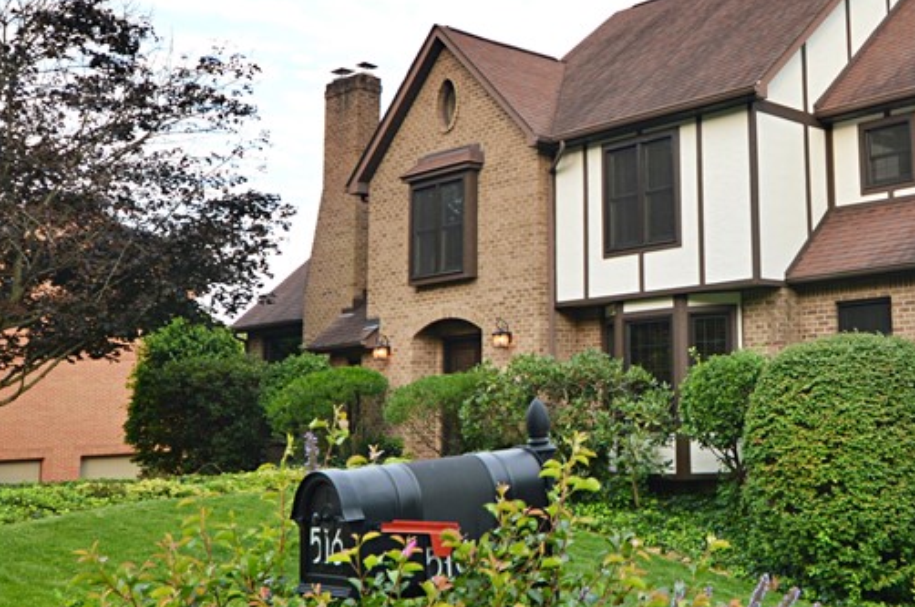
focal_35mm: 39
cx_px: 783
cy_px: 242
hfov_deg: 46.0
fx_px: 990
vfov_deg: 34.0
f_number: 5.6
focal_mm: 12
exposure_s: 1/125
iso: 200
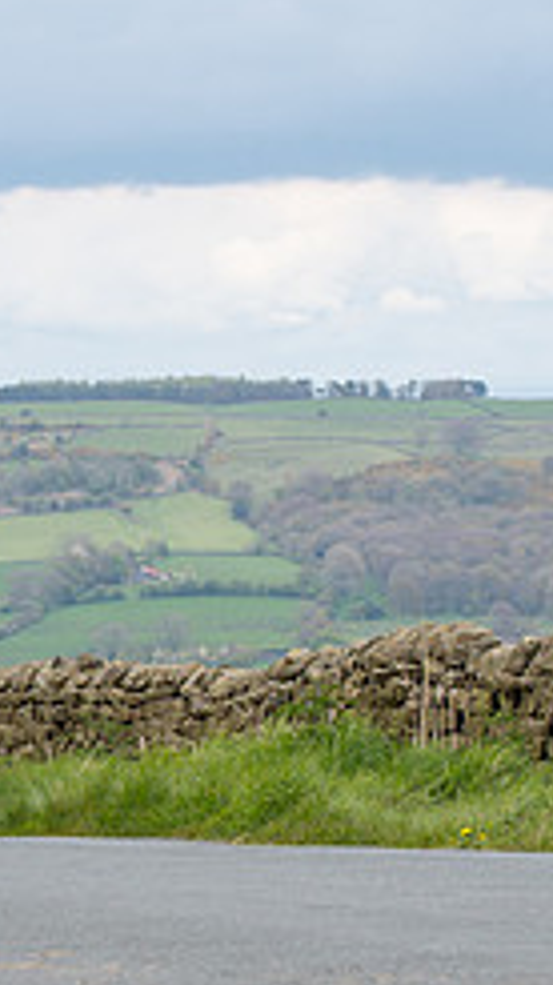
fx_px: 6661
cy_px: 600
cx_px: -133
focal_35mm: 255
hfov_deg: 4.7
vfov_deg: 8.5
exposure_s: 1/640
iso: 200
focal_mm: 74
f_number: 4.5
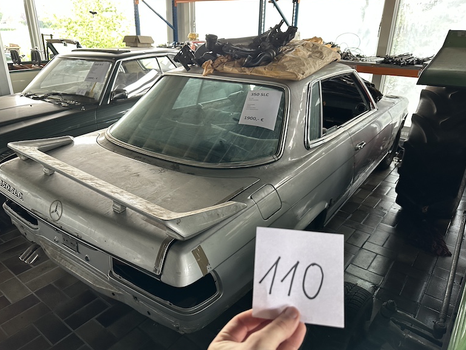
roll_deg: +0.1
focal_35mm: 25
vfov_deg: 54.9
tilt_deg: -21.5
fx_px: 337
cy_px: 177
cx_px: 225
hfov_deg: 69.4
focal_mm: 6.86
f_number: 1.78
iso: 250
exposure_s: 1/86
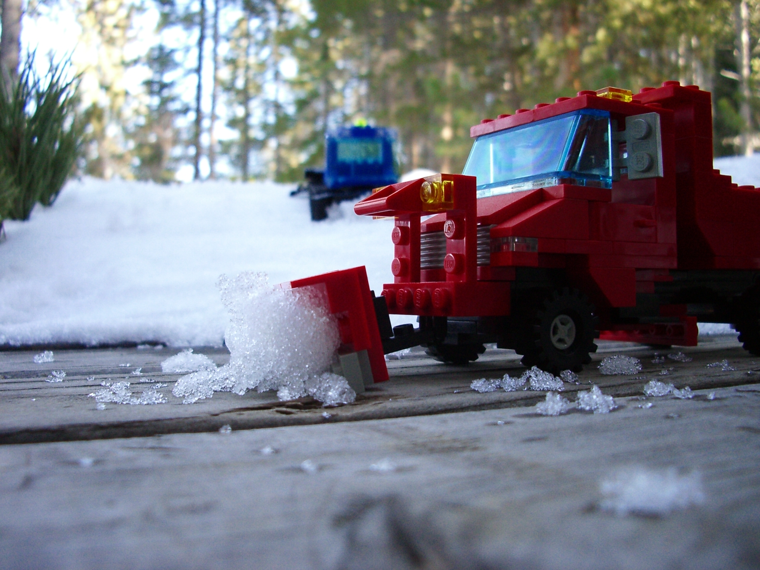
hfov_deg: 52.6
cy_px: 285
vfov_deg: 40.7
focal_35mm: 35
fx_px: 768
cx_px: 380
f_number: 2.6
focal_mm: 5.8
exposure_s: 1/80
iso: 200
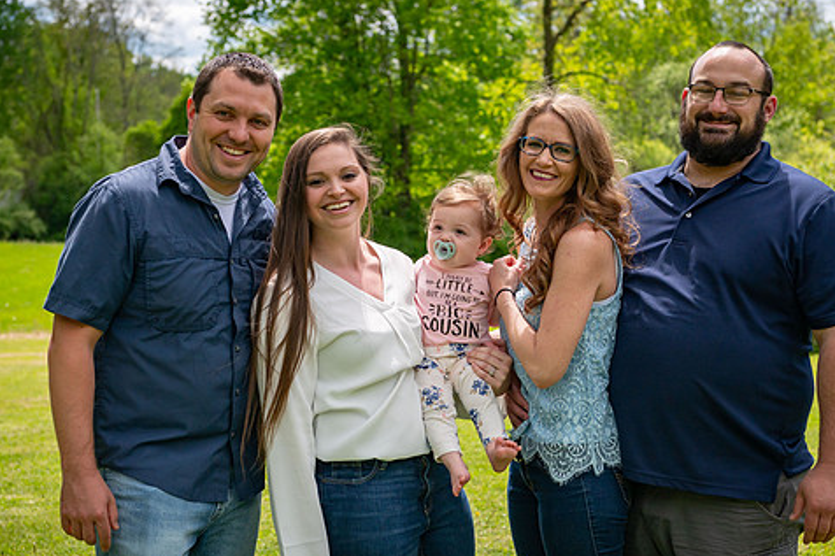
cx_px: 449
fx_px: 1553
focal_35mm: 67
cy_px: 289
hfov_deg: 30.1
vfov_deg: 20.3
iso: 400
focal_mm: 55
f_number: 5
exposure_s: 1/5000
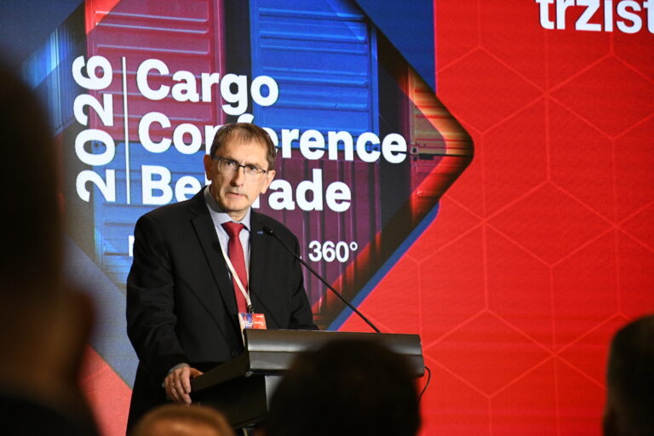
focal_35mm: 210
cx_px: 327
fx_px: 3815
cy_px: 218
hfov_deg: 9.8
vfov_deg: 6.5
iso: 4000
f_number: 5.6
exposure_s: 1/200
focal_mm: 140
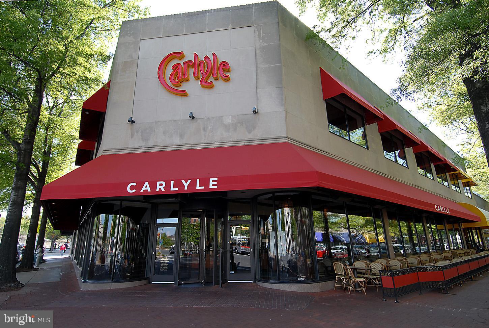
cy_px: 164
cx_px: 244
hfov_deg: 89.9
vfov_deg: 67.5
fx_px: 245
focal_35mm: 18
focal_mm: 12
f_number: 5
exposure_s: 1/100
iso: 100
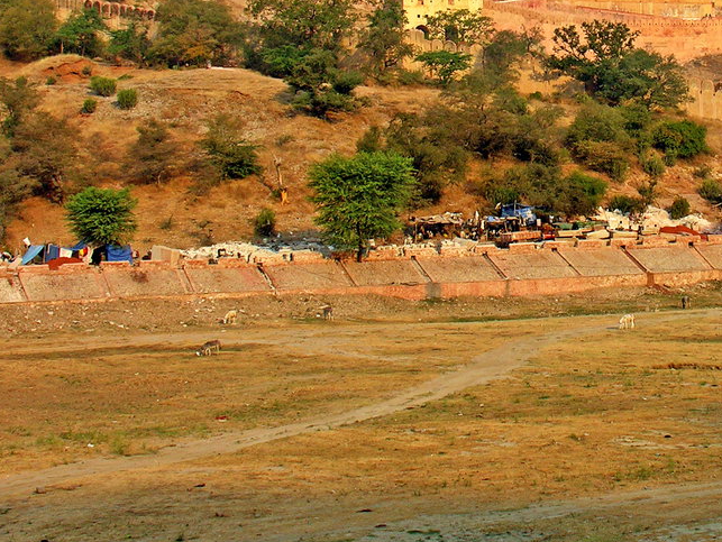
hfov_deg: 27.1
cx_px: 665
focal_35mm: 69
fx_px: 1440
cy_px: 79
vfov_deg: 21.0
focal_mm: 9.5
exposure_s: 1/159
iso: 50
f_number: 5.6
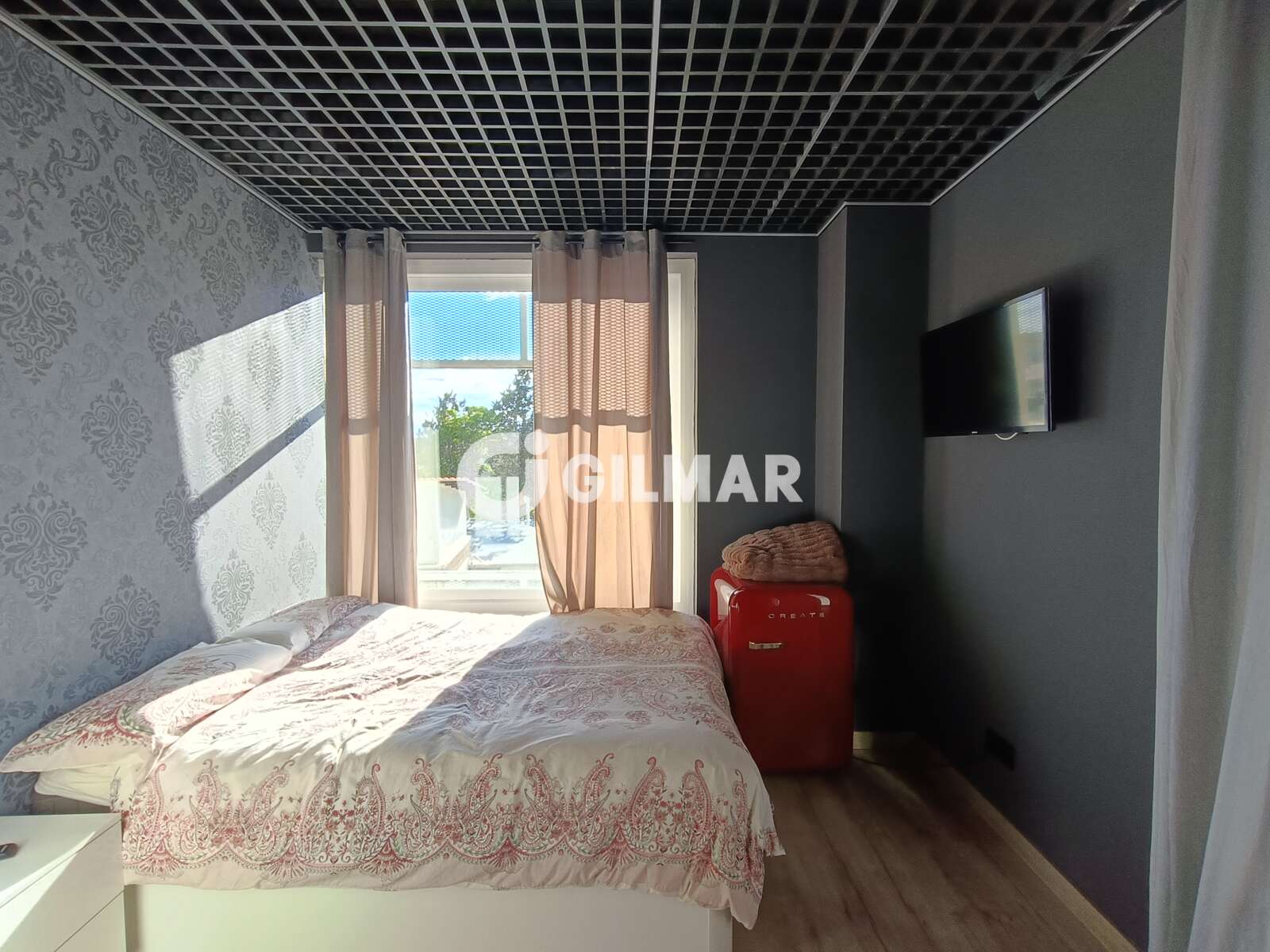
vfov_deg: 78.1
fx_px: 587
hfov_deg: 94.5
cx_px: 635
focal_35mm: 16
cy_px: 476
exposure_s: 1/130
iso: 64
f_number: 2.2
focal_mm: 1.68
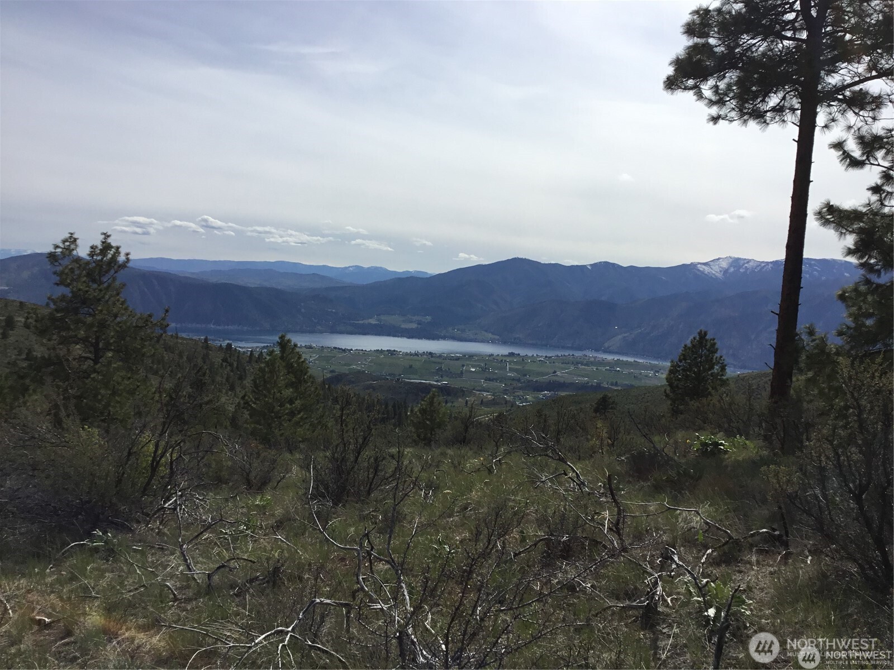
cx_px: 447
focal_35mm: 31
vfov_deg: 45.4
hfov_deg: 58.4
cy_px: 335
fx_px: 801
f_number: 2.4
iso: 25
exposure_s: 1/2915
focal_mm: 3.3
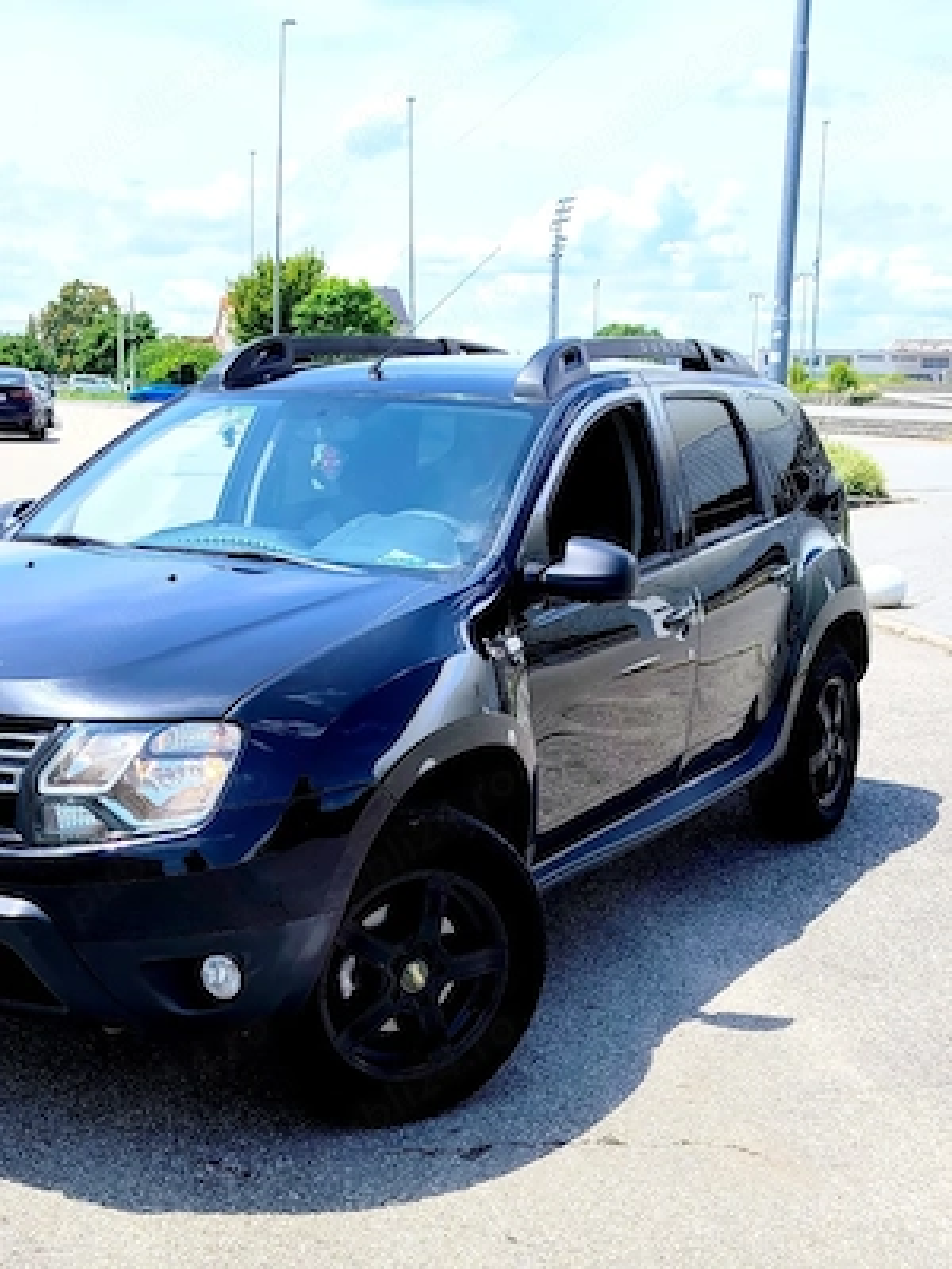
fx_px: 1687
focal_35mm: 46
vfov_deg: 41.2
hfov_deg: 31.5
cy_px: 634
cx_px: 476
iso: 52
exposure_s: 1/1111
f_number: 1.7
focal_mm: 5.24
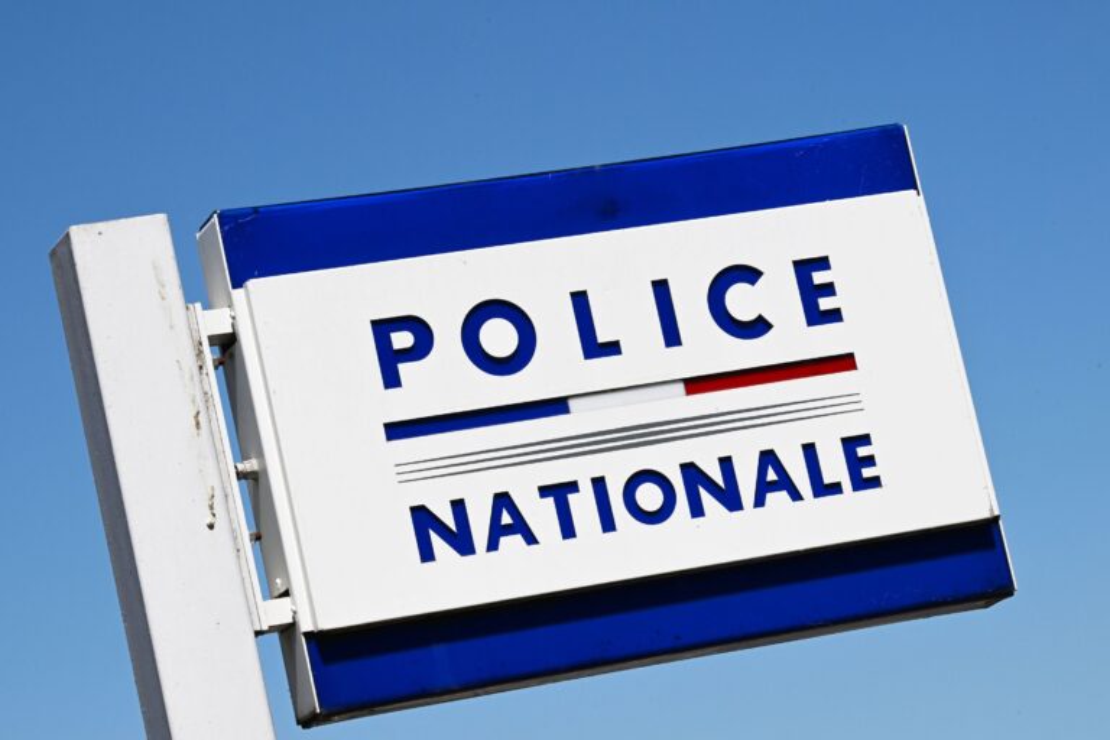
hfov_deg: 15.2
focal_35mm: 135
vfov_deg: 10.2
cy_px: 370
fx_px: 4162
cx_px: 555
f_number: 20
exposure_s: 1/1000
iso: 640
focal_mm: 135
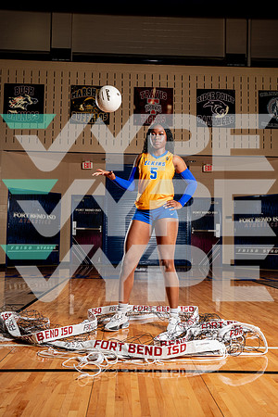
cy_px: 208
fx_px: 405
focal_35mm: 35
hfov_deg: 37.9
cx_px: 139
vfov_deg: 54.4
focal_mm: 35
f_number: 5.6
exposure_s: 1/250
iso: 200
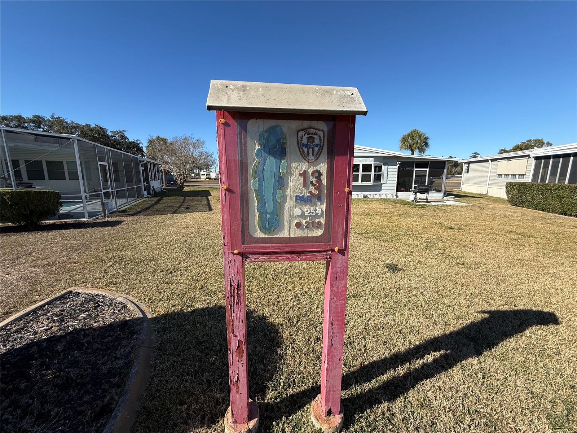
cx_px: 288
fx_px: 233
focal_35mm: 14
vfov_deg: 85.7
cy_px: 216
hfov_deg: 102.1
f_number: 2.2
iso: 50
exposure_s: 1/1745
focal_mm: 2.22
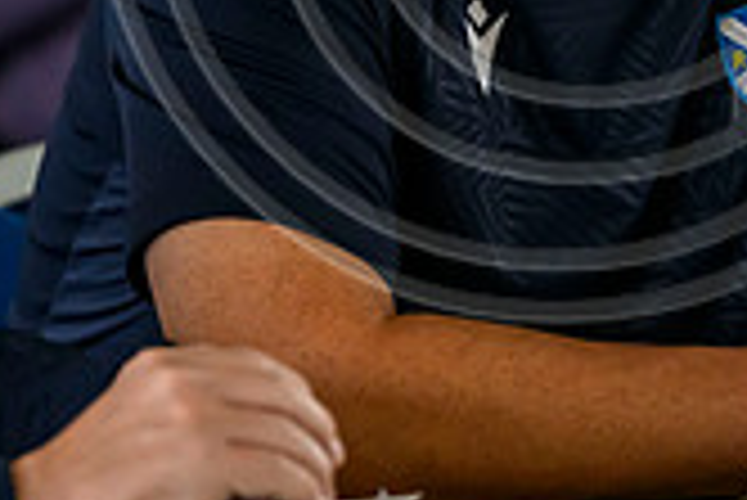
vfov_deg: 2.1
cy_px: -146
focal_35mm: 664
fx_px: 13790
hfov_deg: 3.1
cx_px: 558
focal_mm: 190
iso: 2500
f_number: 2.8
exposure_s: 1/800
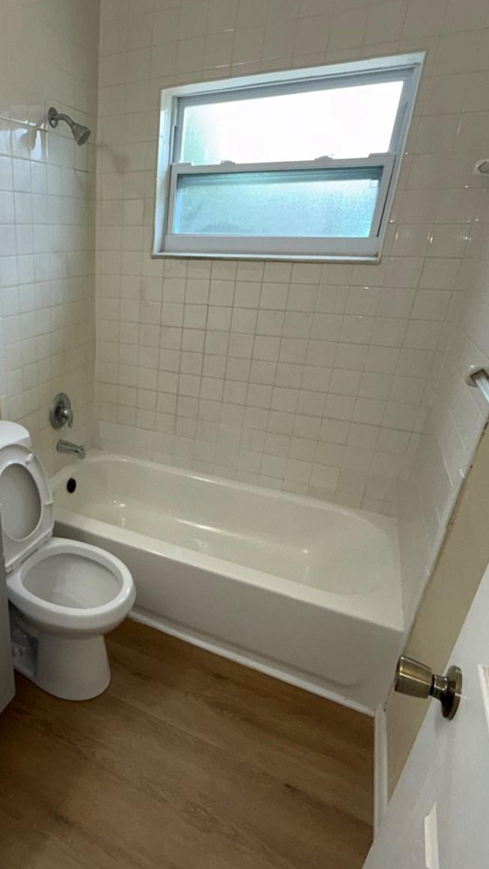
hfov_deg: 49.8
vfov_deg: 83.8
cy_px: 439
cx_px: 84
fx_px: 484
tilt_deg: -23.0
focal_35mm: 21
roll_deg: -0.2
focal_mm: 2.22
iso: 200
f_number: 2.2
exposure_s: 1/122
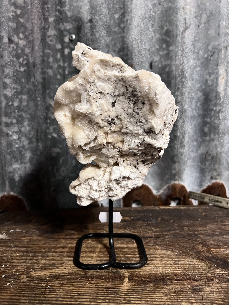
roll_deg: +0.7
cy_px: 152
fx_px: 229
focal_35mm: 26
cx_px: 114
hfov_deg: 53.1
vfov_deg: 67.3
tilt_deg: -8.2
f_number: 1.5
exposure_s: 1/50
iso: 500
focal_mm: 5.7
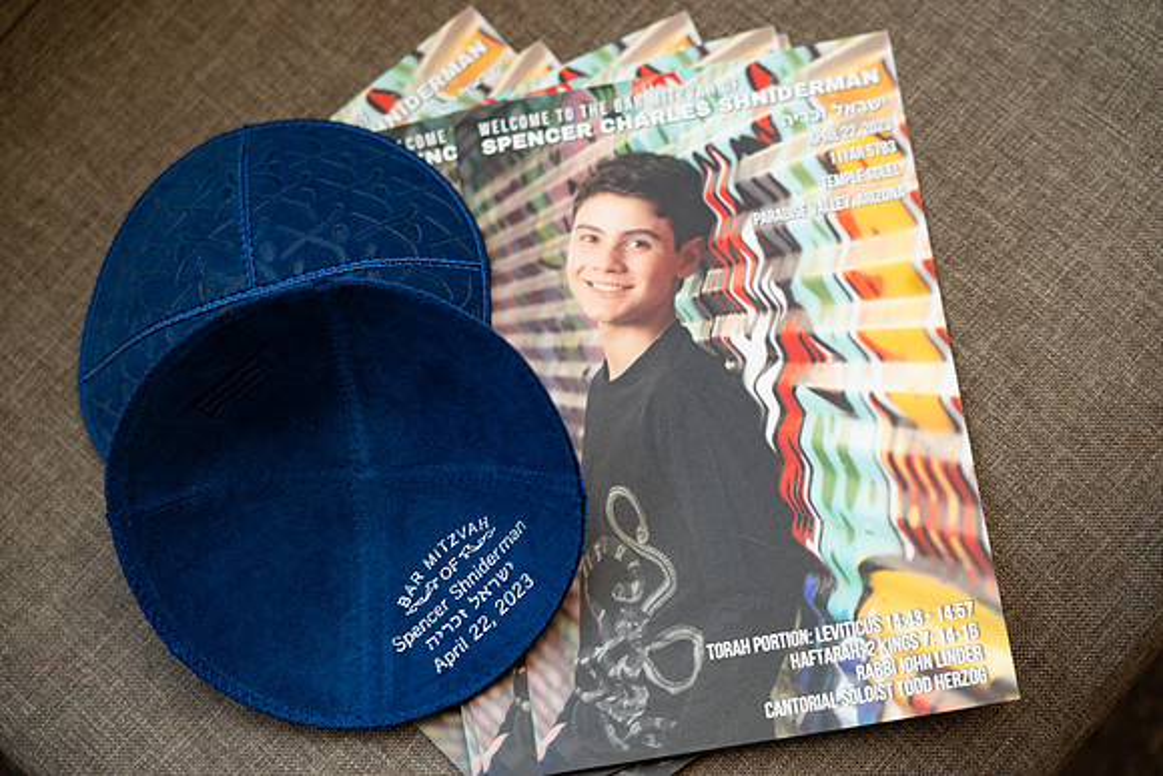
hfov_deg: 24.8
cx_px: 582
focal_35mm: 82
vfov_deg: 16.7
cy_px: 388
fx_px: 2650
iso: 500
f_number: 4
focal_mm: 82
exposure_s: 1/80
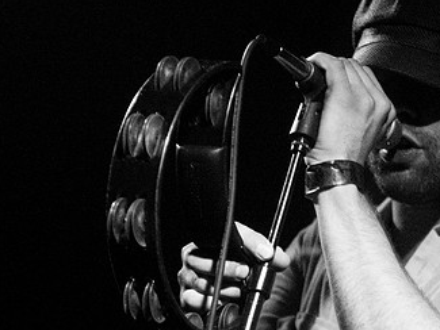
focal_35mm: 180
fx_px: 2289
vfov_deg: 8.2
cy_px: 233
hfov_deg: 10.9
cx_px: 387
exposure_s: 1/50
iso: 1250
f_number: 2.8
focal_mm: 70
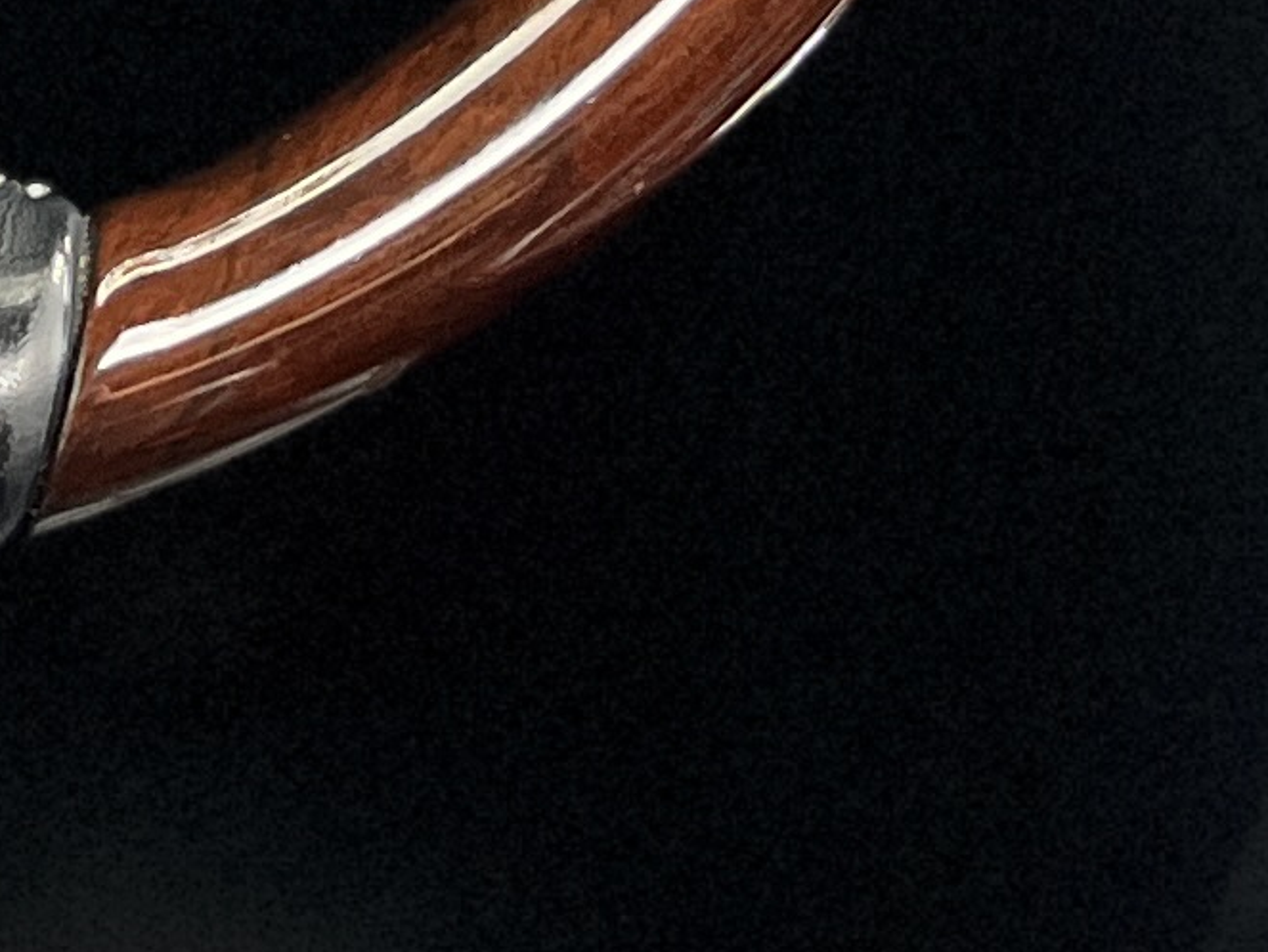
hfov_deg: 12.1
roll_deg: -1.1
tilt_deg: -21.6
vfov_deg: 8.8
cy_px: -1011
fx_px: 5791
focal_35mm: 158
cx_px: -472
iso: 400
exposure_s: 1/50
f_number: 1.6
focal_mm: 5.1
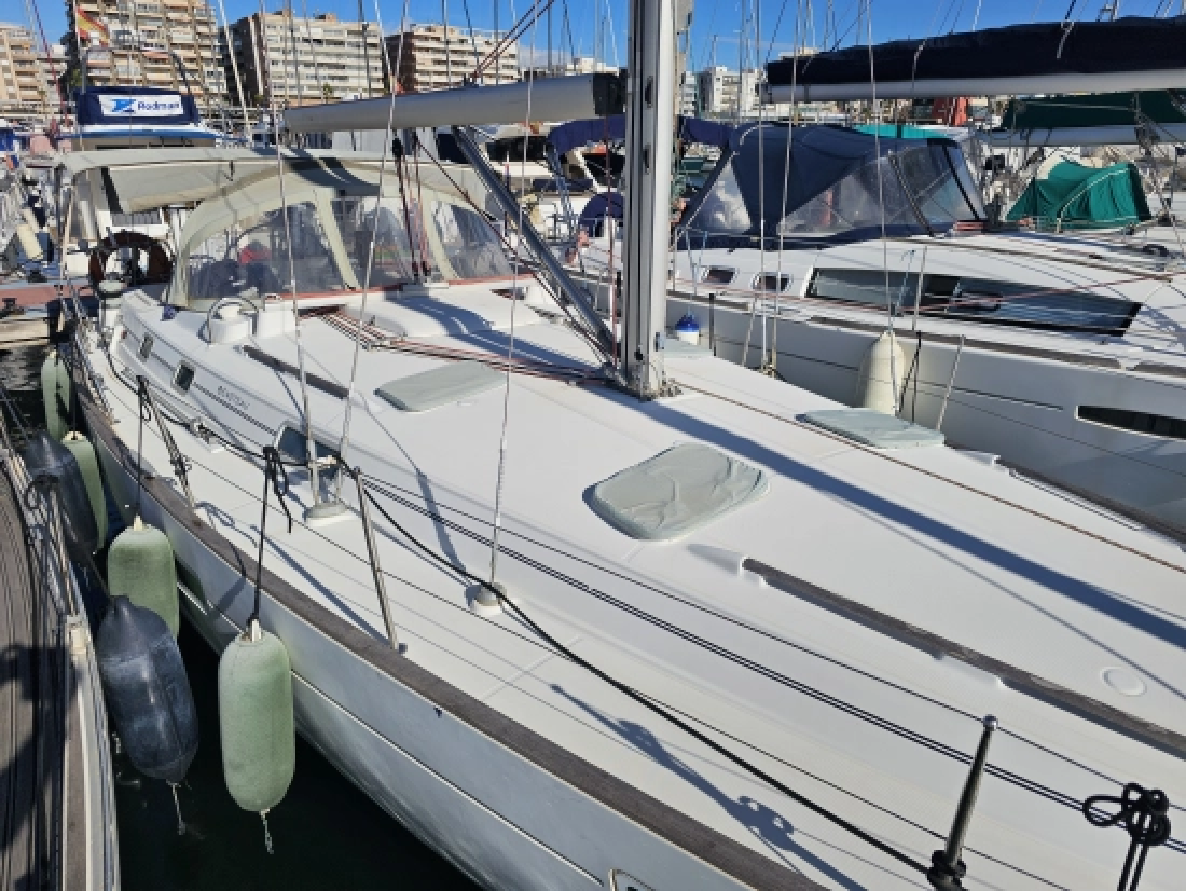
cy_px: 446
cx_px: 593
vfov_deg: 58.9
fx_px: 788
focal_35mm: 23
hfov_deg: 73.9
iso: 10
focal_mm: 6.3
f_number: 1.7
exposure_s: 1/1989
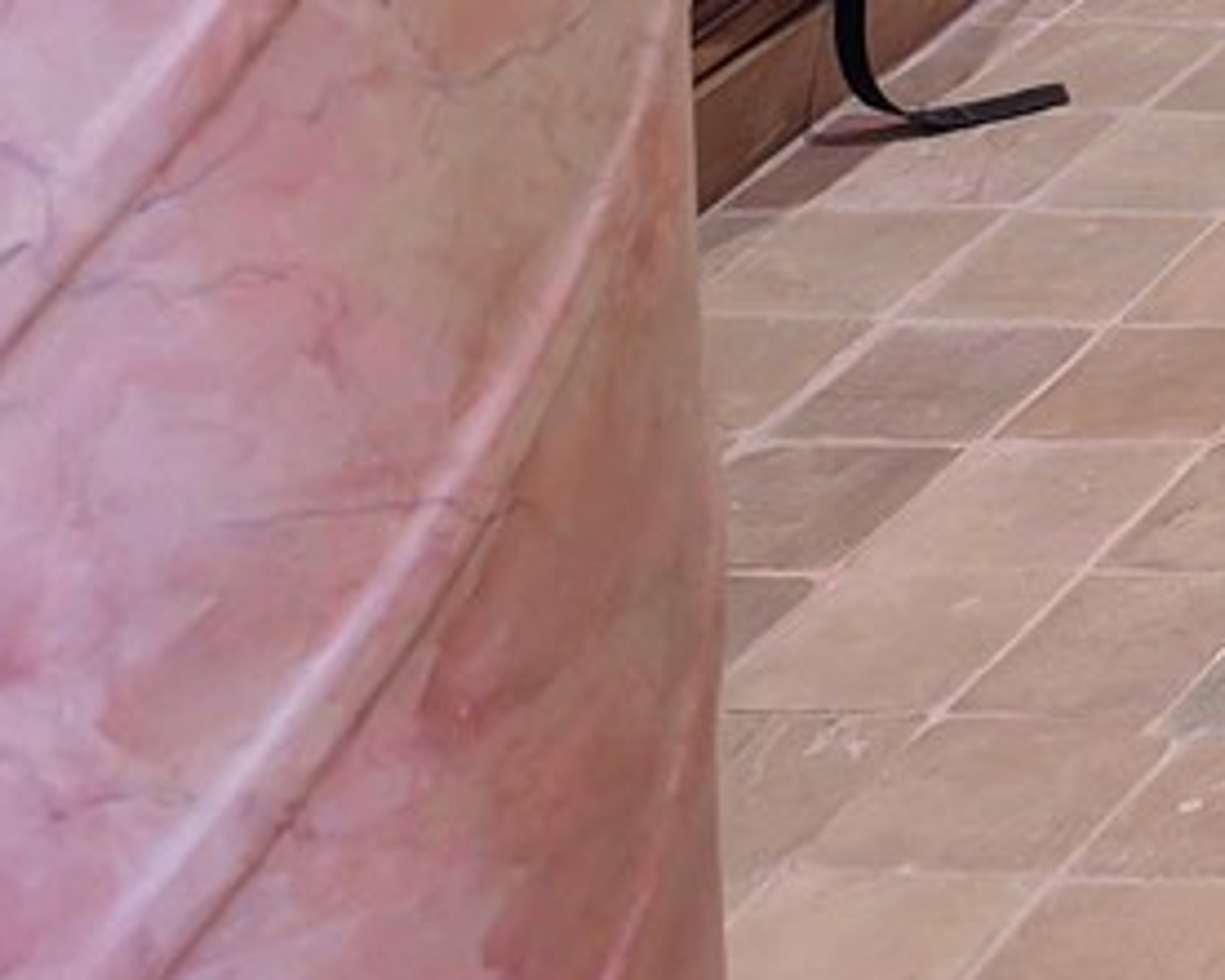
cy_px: -1758
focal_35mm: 118
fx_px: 4280
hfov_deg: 11.0
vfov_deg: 10.3
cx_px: 3600
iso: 100
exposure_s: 1.3
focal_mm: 16
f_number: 8
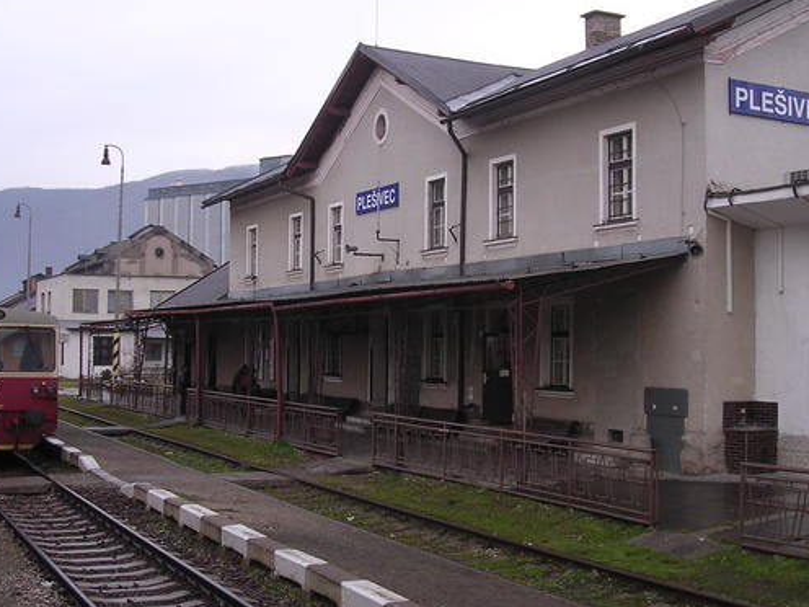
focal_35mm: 49
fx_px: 1145
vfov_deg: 29.7
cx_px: 395
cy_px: 299
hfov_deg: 38.9
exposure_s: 1/46.7
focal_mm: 5.8
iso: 100
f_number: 2.8
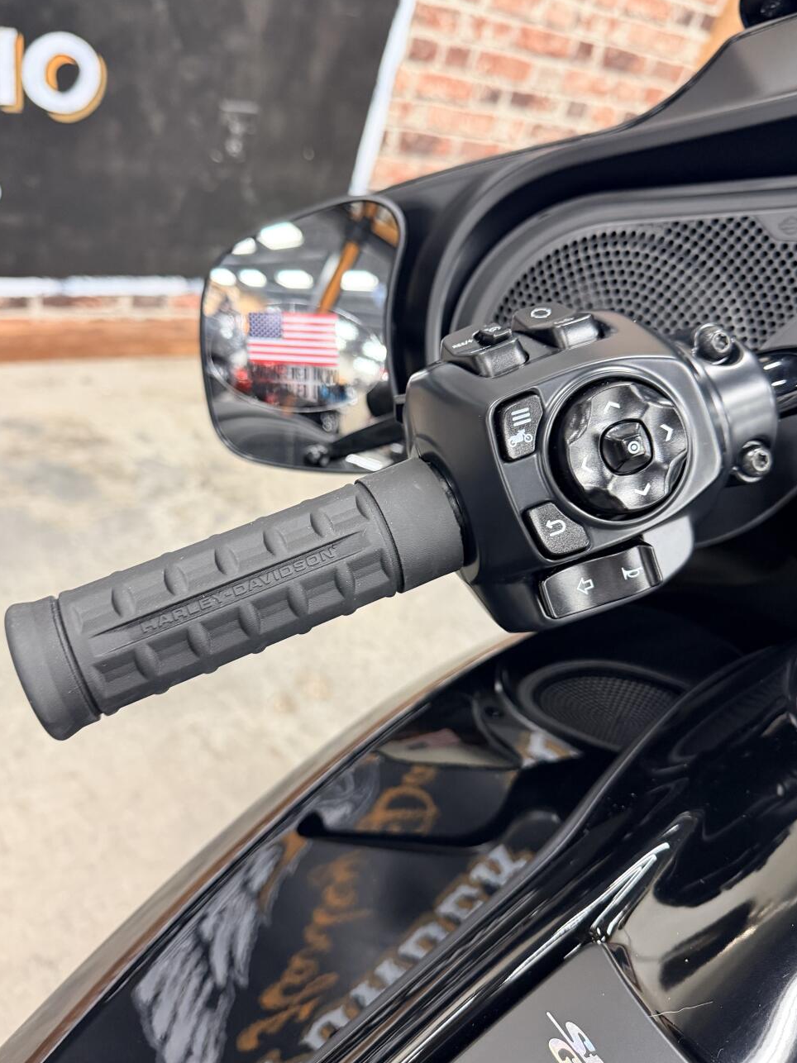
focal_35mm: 28
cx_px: 408
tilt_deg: -36.9
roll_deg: -20.6
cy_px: 506
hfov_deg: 49.7
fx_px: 860
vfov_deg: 63.4
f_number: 1.78
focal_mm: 6.76
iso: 400
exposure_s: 1/60
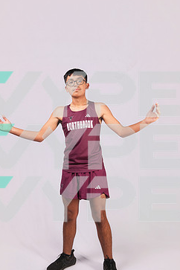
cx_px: 80
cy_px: 147
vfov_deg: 60.2
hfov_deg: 42.3
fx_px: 232
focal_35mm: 31
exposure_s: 1/125
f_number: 5.6
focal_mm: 25
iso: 160
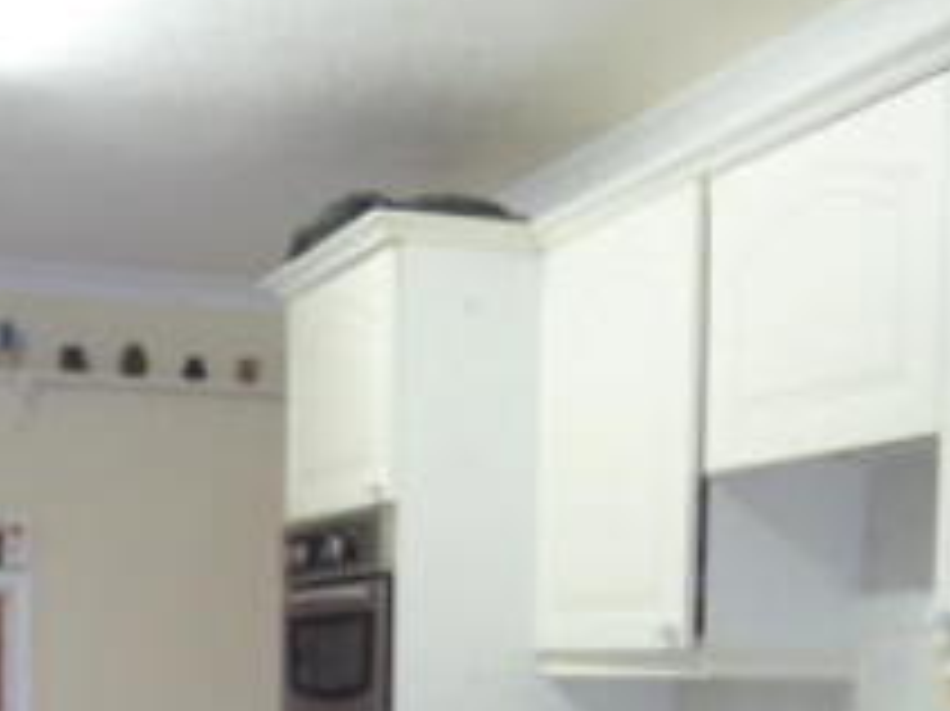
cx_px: 299
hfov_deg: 28.0
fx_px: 1893
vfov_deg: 19.9
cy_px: 875
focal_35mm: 69
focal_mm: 4.1
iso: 100
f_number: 3.3
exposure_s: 1/10
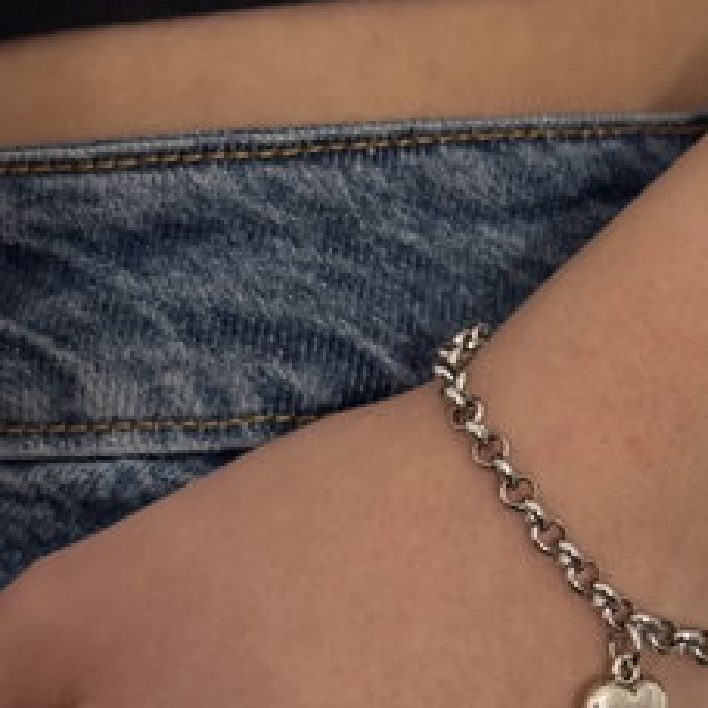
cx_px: 618
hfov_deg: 17.3
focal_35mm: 99
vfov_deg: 17.4
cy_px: 551
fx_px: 2291
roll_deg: +0.4
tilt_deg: -7.6
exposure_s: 1/33
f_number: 1.78
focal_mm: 6.76
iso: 500
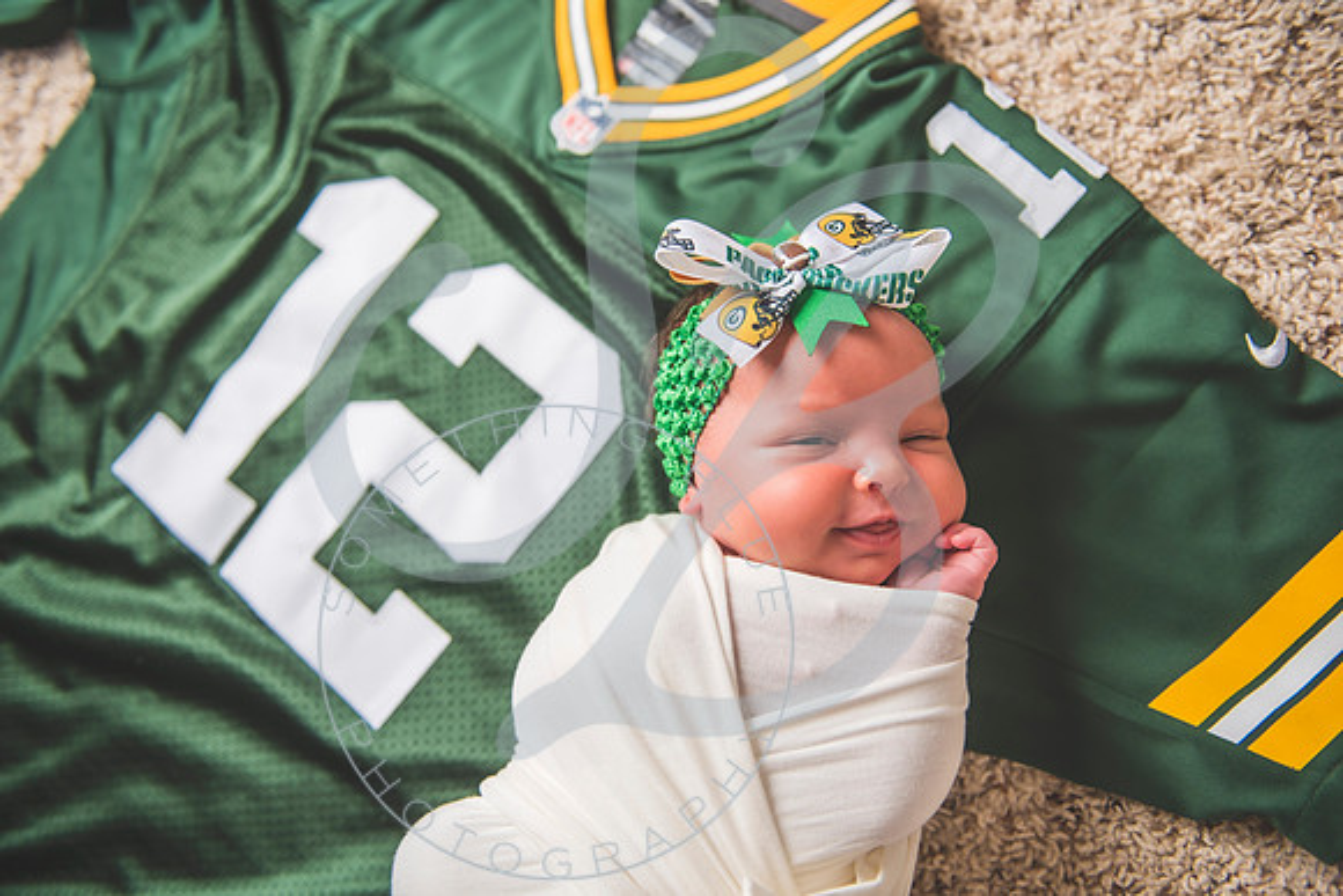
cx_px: 672
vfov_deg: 38.9
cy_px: 448
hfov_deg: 55.8
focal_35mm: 34
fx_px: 1269
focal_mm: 34
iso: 100
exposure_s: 1/125
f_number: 2.8
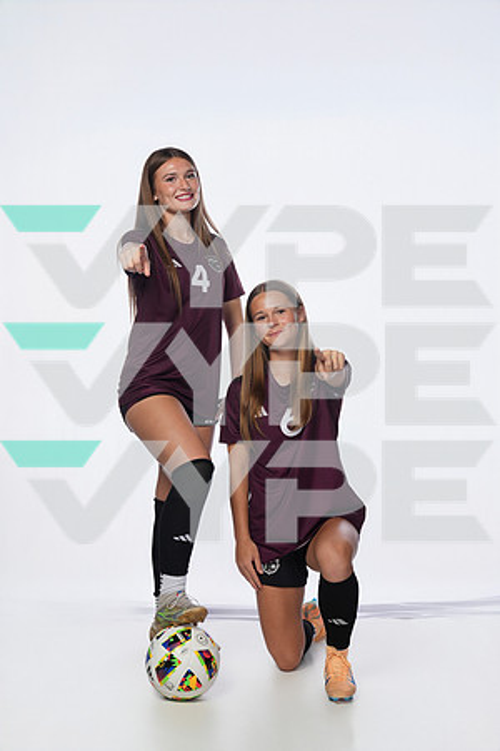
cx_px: 250
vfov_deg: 42.7
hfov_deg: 29.2
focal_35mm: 46
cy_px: 376
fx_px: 958
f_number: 8
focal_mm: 46
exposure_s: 1/250
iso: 800
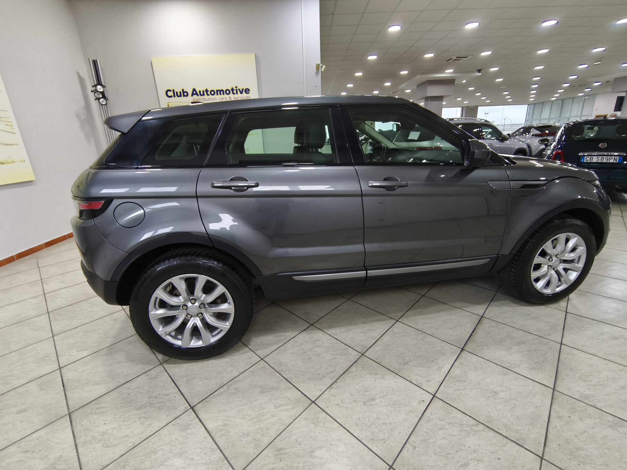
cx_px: 316
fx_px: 290
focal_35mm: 16
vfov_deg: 78.1
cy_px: 226
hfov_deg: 94.5
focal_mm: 1.91
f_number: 2.2
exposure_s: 1/25
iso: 500
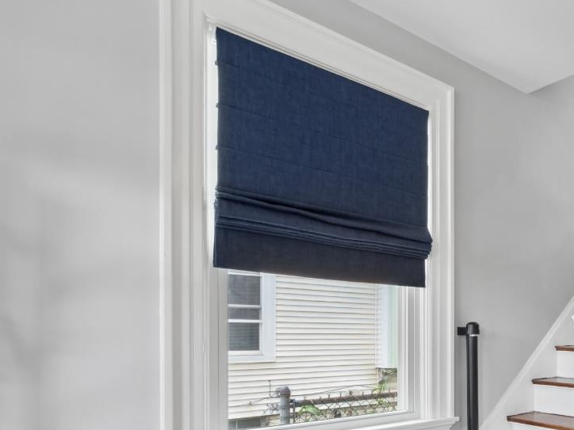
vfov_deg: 45.9
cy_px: 341
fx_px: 481
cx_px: 512
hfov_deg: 54.1
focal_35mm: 29
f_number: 7.1
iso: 640
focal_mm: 7
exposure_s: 1/25
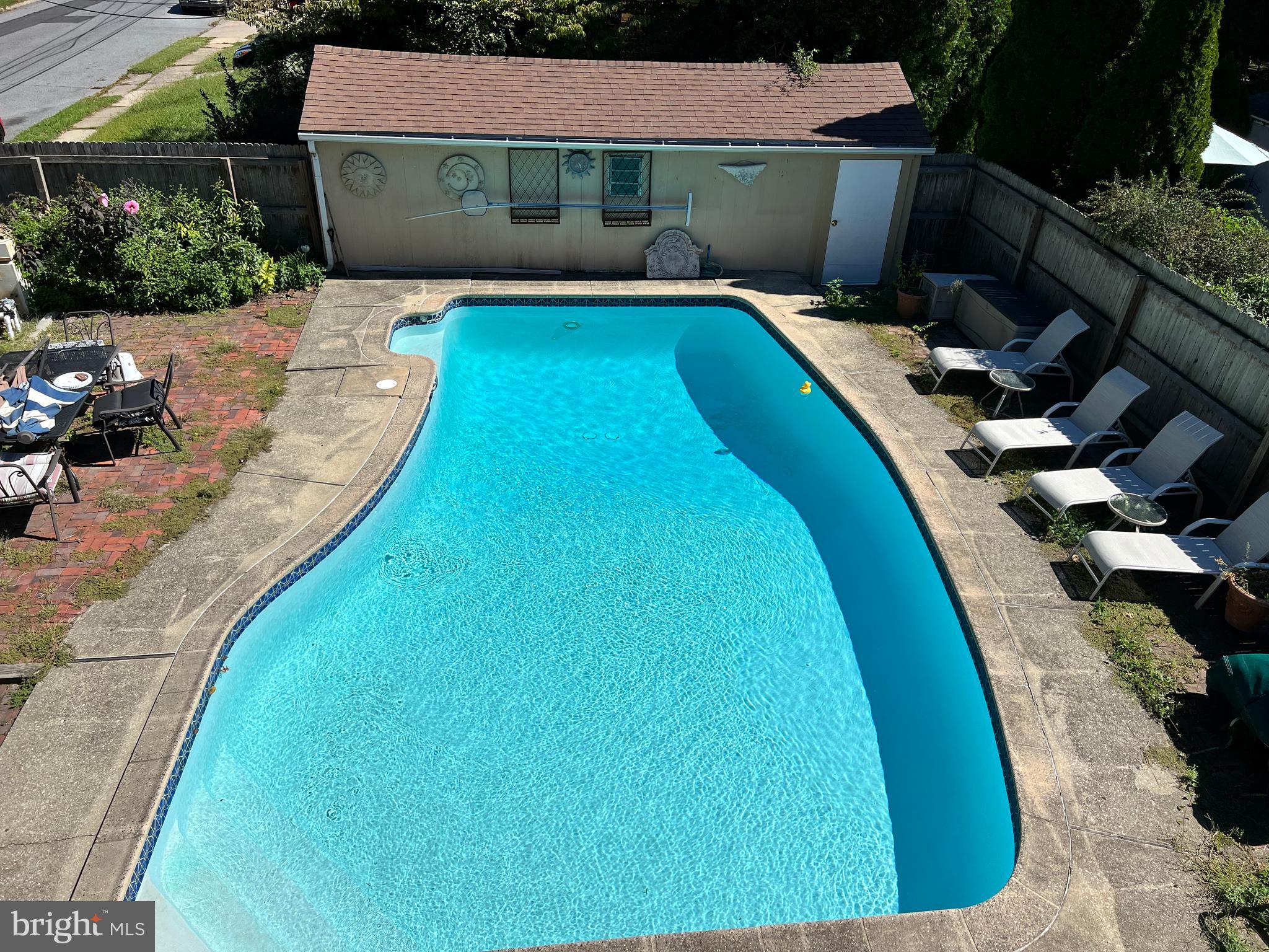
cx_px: 634
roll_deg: -2.8
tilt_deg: -33.2
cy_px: 476
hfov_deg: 67.3
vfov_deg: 53.1
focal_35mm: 26
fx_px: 953
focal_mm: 5.7
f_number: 1.5
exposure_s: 1/8000
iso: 50
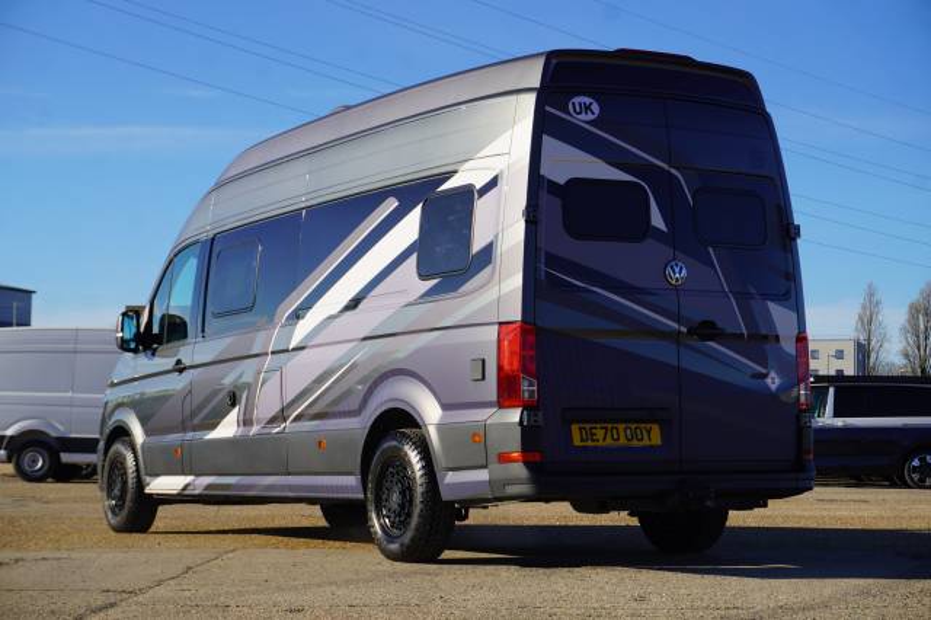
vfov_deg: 19.3
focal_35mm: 70
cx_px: 466
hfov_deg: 28.7
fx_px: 1822
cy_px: 310
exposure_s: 1/125
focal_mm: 47
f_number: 9
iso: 100
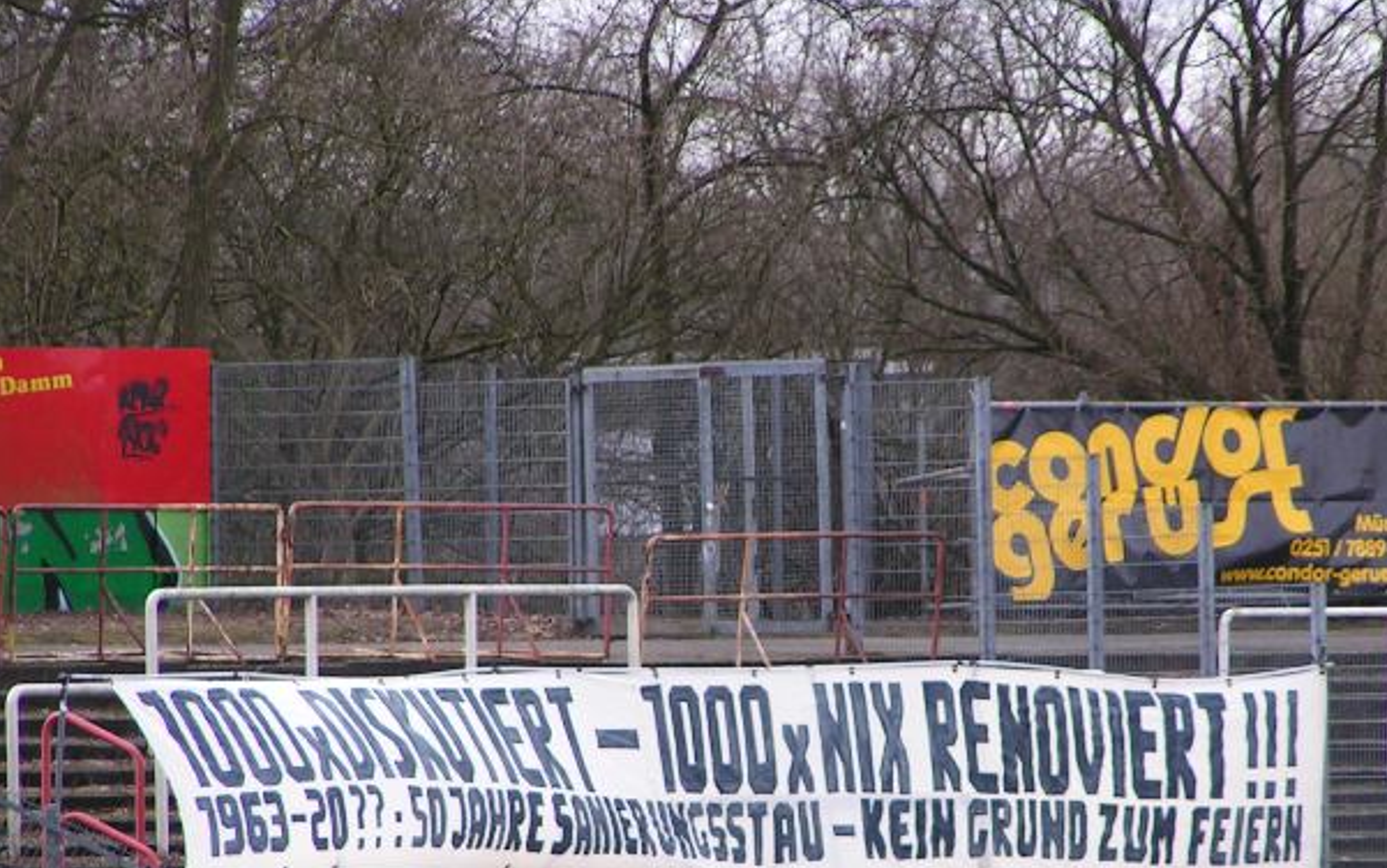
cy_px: 642
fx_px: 18943
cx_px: 773
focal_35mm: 501
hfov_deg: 4.2
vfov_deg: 2.6
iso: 64
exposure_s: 1/400
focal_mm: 54.2
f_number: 3.5
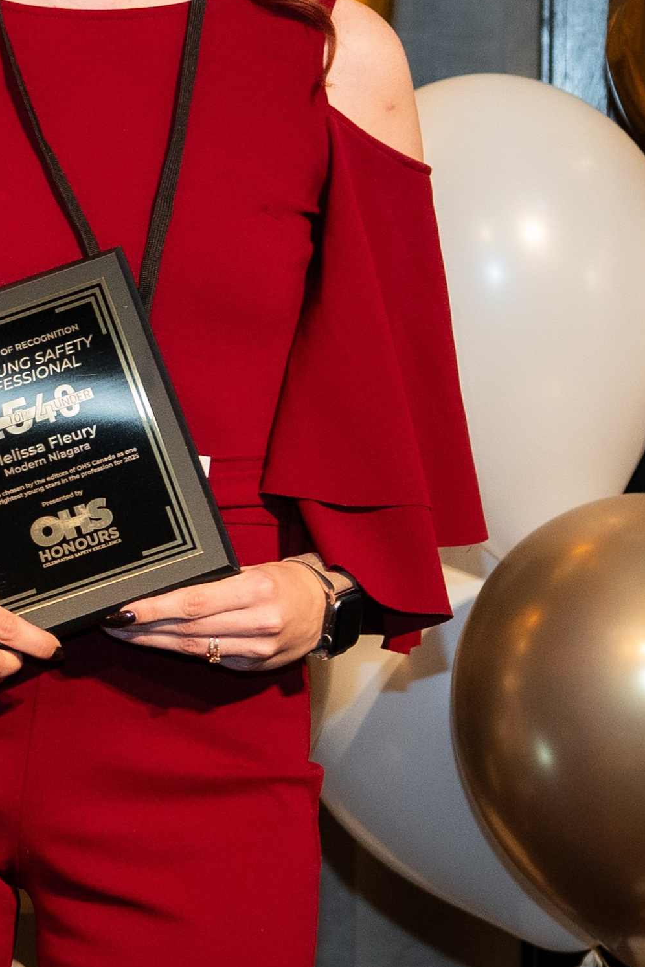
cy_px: 391
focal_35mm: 158
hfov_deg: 8.4
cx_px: -472
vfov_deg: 13.0
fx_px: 4246
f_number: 2.2
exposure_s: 1/200
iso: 1250
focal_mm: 35
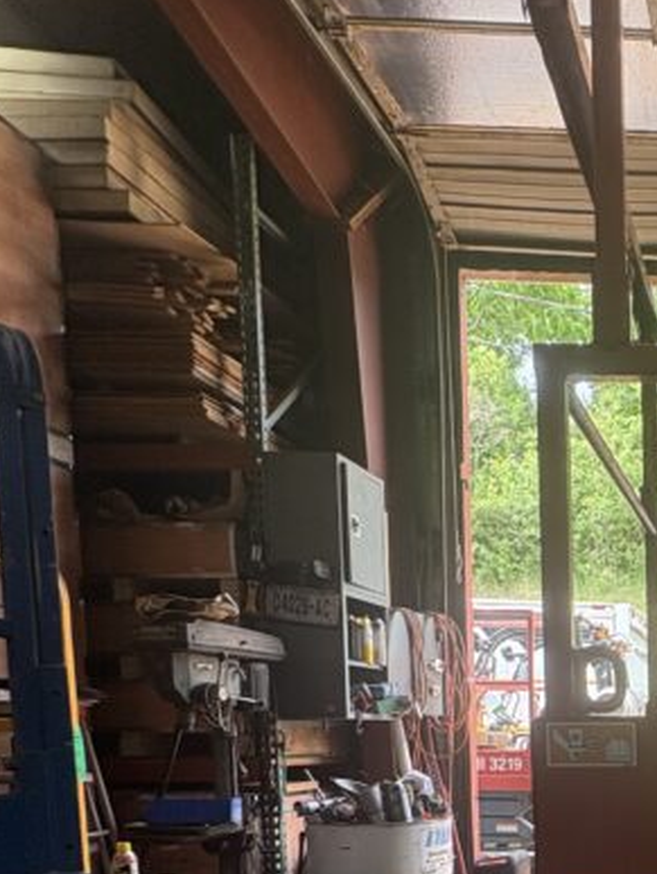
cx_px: 820
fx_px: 935
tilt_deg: -4.8
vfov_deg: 44.6
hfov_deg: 31.4
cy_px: 820
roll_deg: -0.3
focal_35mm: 37
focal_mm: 2.22
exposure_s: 1/140
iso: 64
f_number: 2.2
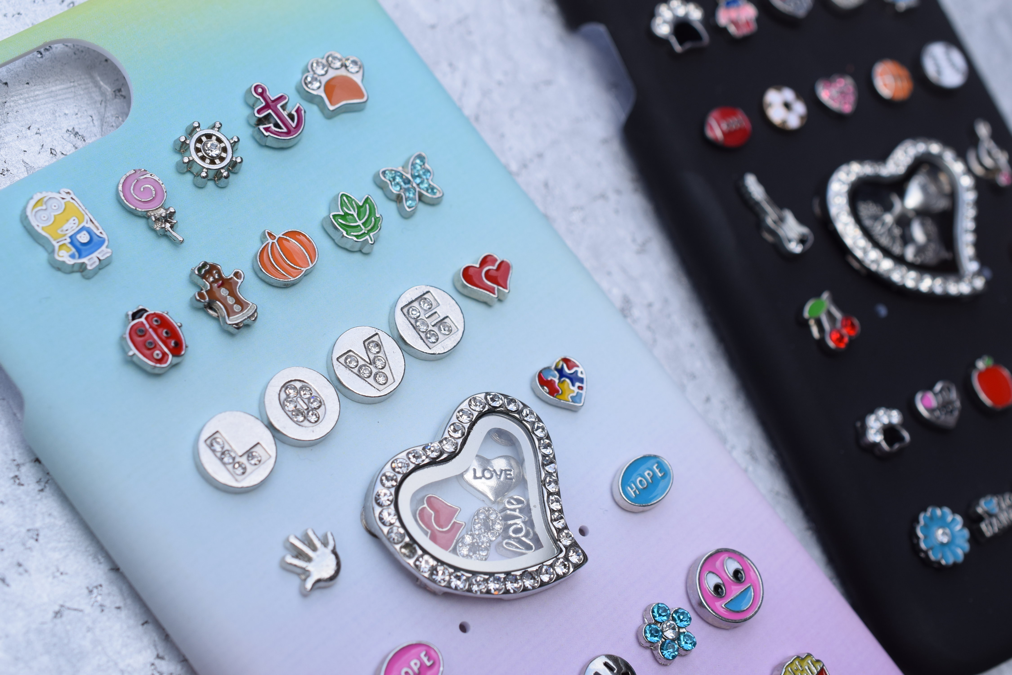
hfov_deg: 33.4
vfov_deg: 22.6
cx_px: 506
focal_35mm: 60
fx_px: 1687
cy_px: 338
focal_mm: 40
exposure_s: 1/250
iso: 250
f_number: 8
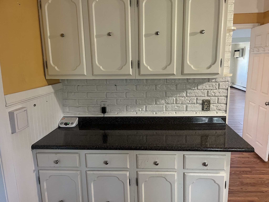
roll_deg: +2.1
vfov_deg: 53.1
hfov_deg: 67.3
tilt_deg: -11.2
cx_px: 134
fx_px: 202
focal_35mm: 26
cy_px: 101
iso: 400
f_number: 1.6
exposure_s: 1/60
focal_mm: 5.1
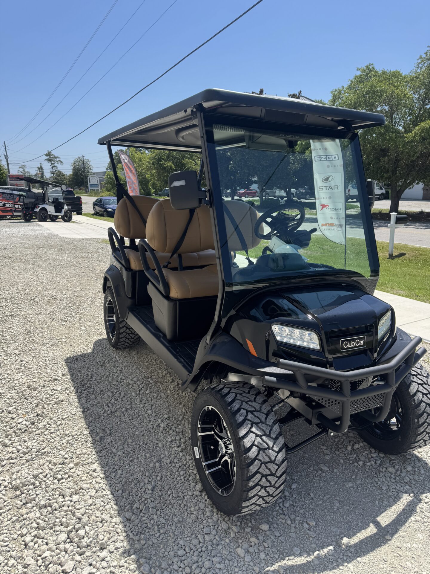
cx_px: 215
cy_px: 287
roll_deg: +1.6
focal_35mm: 24
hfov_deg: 56.8
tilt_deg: -13.6
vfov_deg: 71.6
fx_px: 398
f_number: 1.78
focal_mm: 6.76
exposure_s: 1/4049
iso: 80
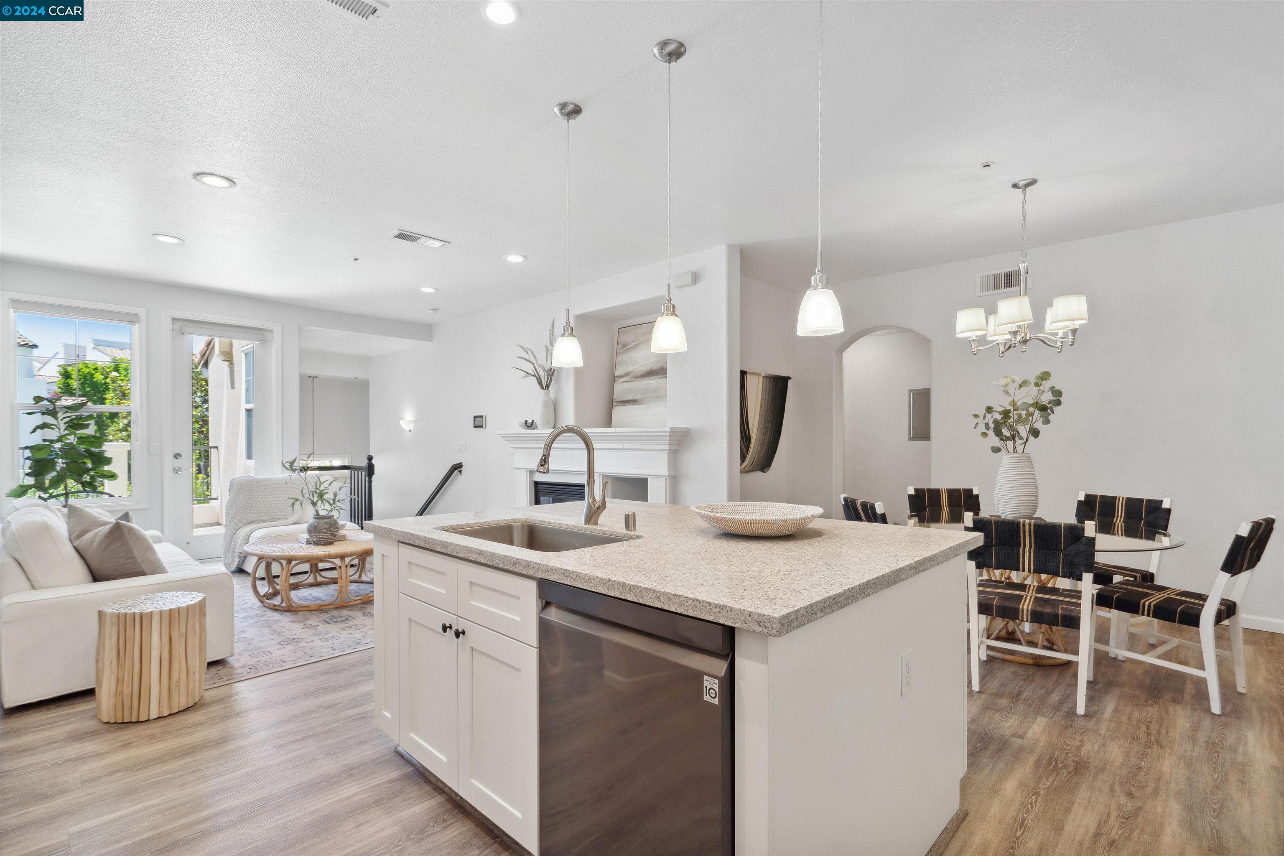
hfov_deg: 96.7
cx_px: 642
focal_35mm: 16
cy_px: 428
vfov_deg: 73.7
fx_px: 571
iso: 125
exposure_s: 1/6
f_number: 9
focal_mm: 16
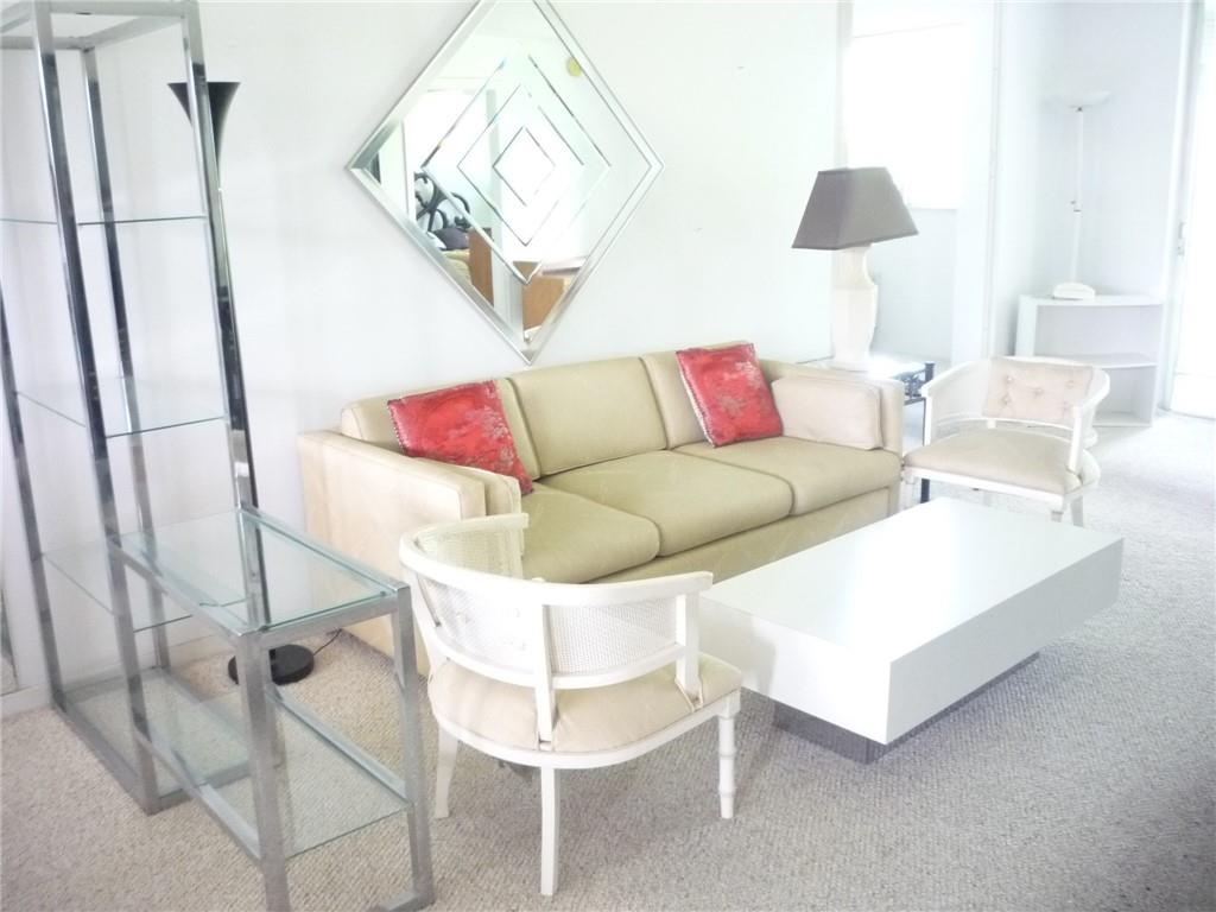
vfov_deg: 44.2
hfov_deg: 56.8
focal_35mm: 32
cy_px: 456
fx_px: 1124
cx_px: 608
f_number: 3.3
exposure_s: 1/10
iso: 400
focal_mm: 5.2
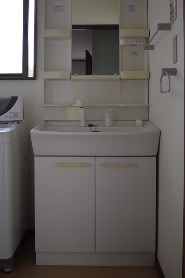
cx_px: 97
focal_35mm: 41
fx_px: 313
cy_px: 107
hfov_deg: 32.9
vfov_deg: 47.4
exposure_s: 1/80
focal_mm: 21
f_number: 4.5
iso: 400
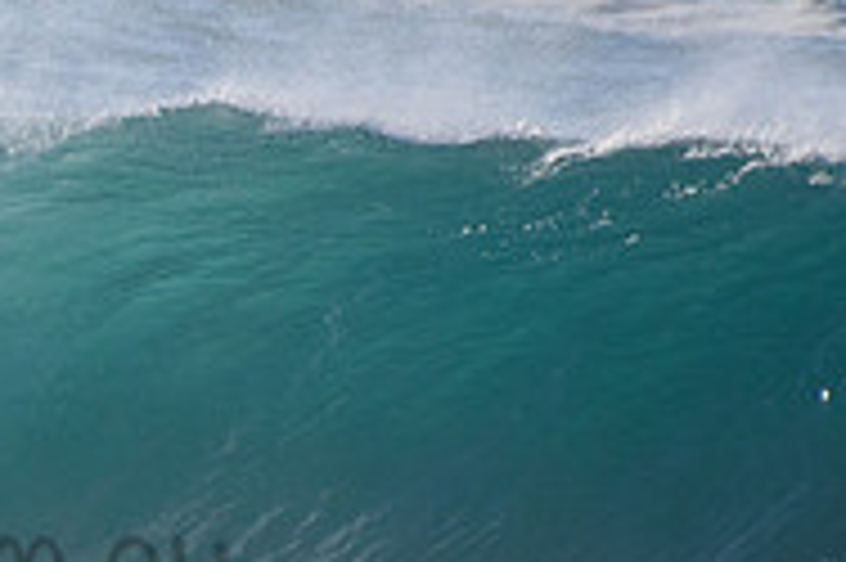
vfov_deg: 0.6
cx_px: -248
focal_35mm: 2316
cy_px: 519
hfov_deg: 0.9
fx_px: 54377
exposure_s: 1/2000
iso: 360
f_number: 5.6
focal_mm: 500
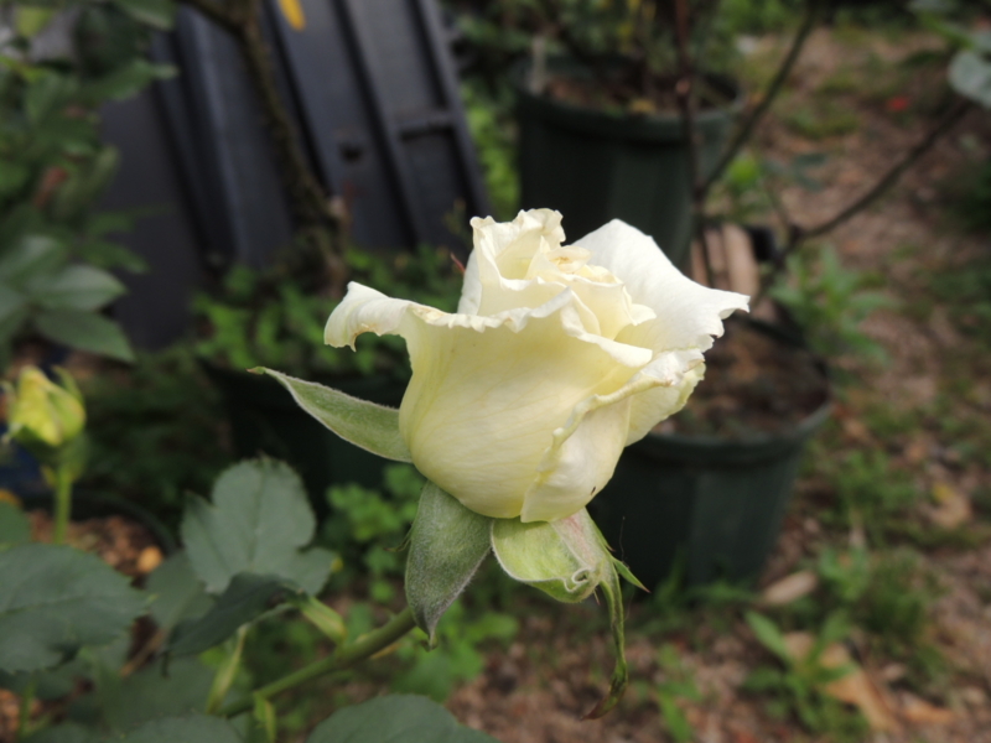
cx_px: 496
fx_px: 945
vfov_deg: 42.9
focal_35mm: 33
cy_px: 372
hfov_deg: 55.4
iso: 100
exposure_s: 1/400
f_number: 3.2
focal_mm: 5.8
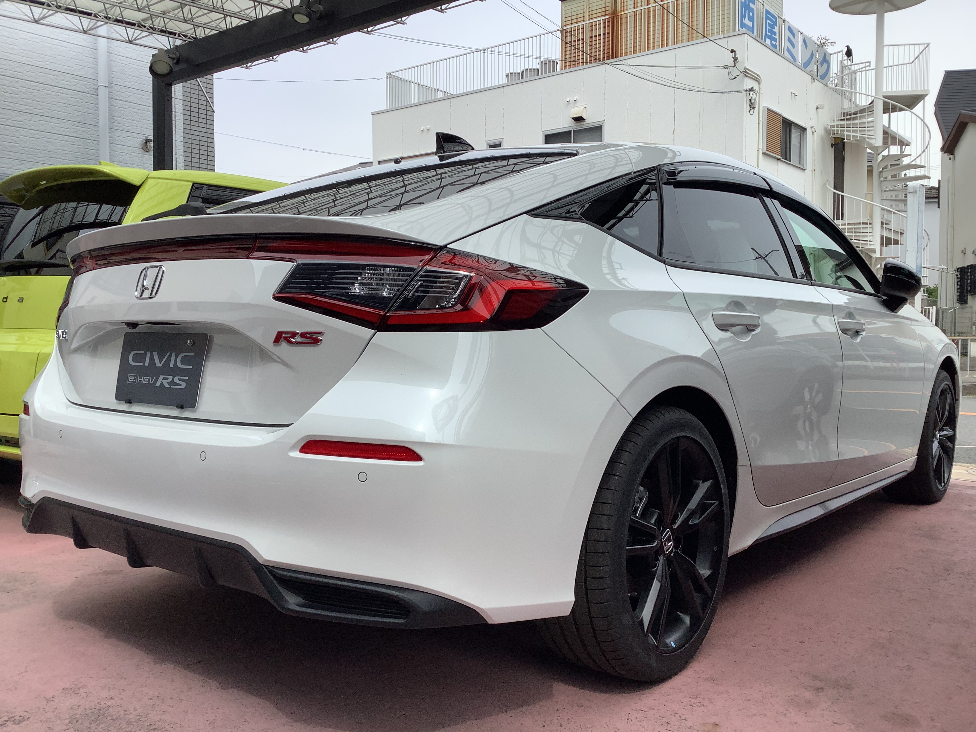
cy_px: 366
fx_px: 874
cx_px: 488
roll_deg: -0.5
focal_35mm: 31
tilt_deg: -4.6
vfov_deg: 45.4
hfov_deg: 58.4
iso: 25
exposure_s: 1/1018
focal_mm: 3.3
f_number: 2.4
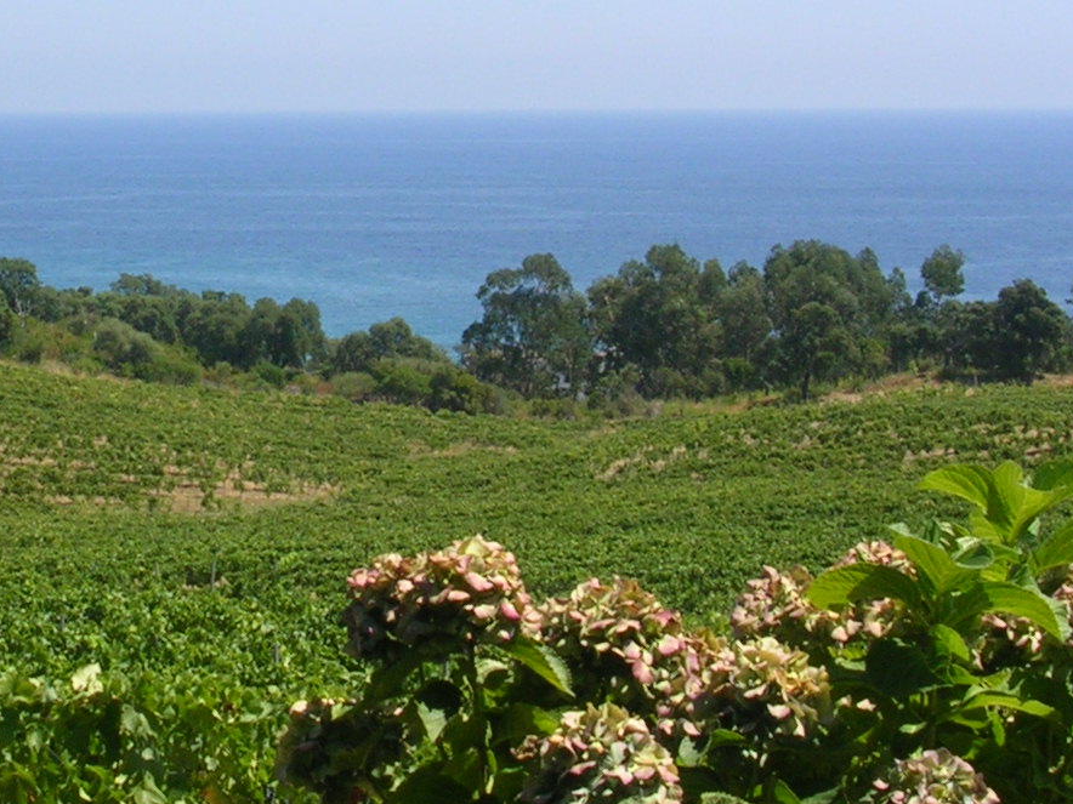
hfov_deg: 21.8
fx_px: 2728
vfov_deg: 16.6
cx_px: 153
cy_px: 146
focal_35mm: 88
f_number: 5.6
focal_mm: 5.8
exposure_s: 1/269
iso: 50
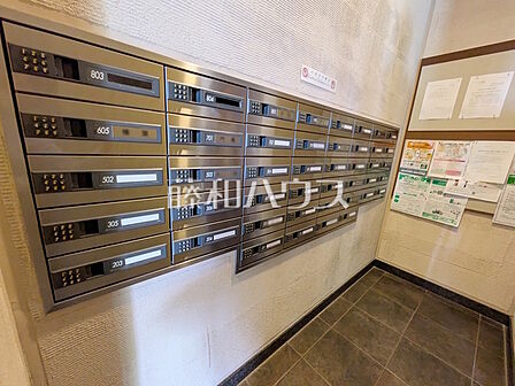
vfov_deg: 85.7
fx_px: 208
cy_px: 193
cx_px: 258
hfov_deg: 102.1
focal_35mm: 14
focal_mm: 1.83
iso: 579
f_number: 2.2
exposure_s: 1/33.3
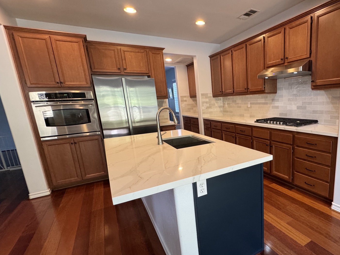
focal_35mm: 20
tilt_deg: -13.2
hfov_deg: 78.2
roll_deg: +2.0
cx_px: 235
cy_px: 144
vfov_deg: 65.7
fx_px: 196
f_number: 2.2
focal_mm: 2.22
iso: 250
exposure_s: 1/60
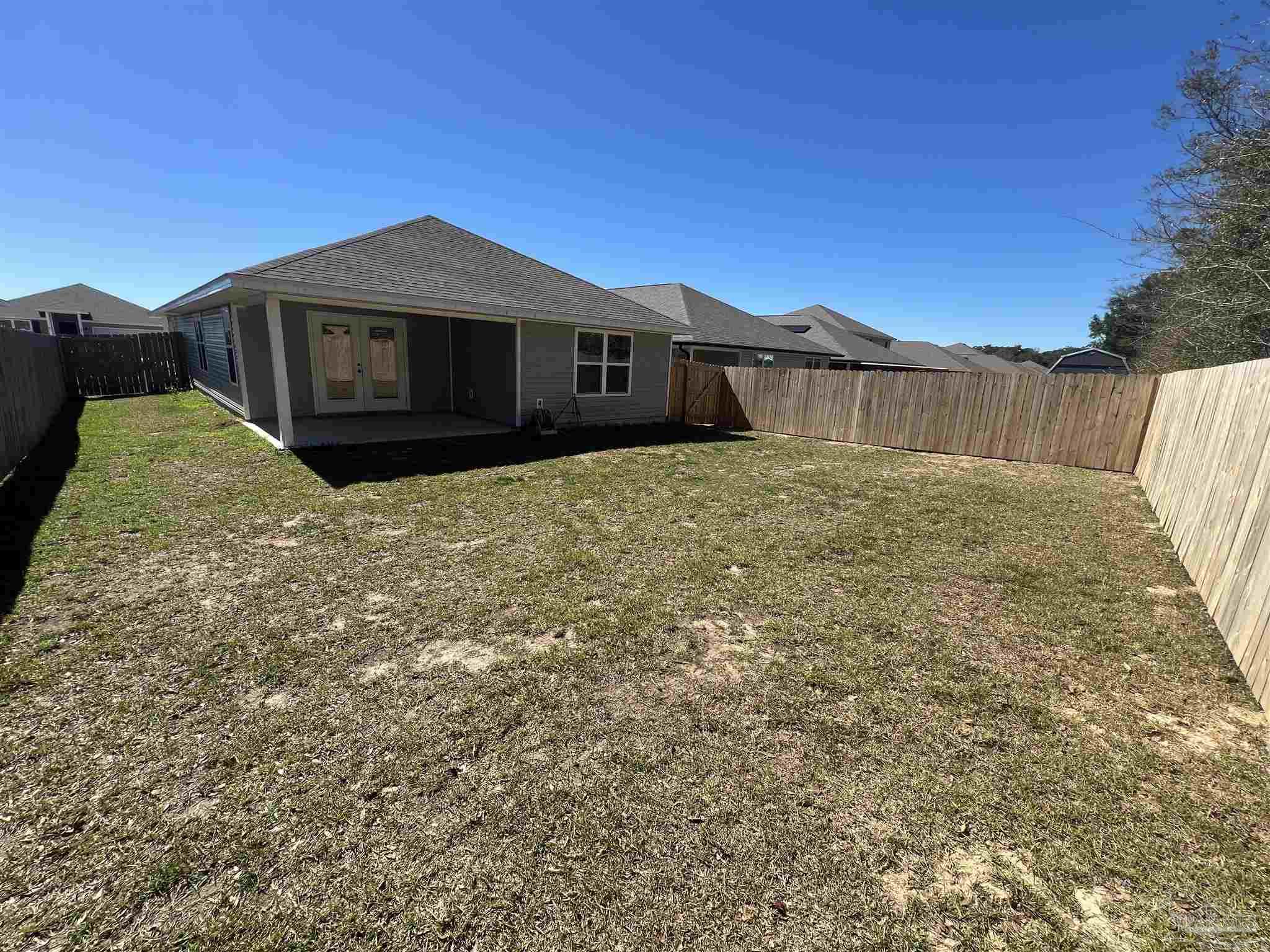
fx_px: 477
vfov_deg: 89.9
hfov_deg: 106.2
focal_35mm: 13
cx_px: 635
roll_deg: -1.6
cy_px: 476
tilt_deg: -13.4
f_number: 1.8
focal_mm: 1.57
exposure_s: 1/1085
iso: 32
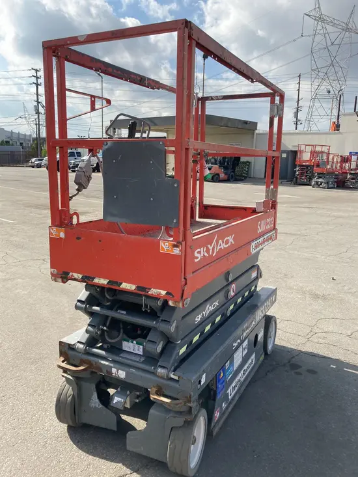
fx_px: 386
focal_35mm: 28
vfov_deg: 63.4
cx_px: 179
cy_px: 238
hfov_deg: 49.8
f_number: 1.8
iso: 20
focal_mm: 3.99
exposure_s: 1/1567
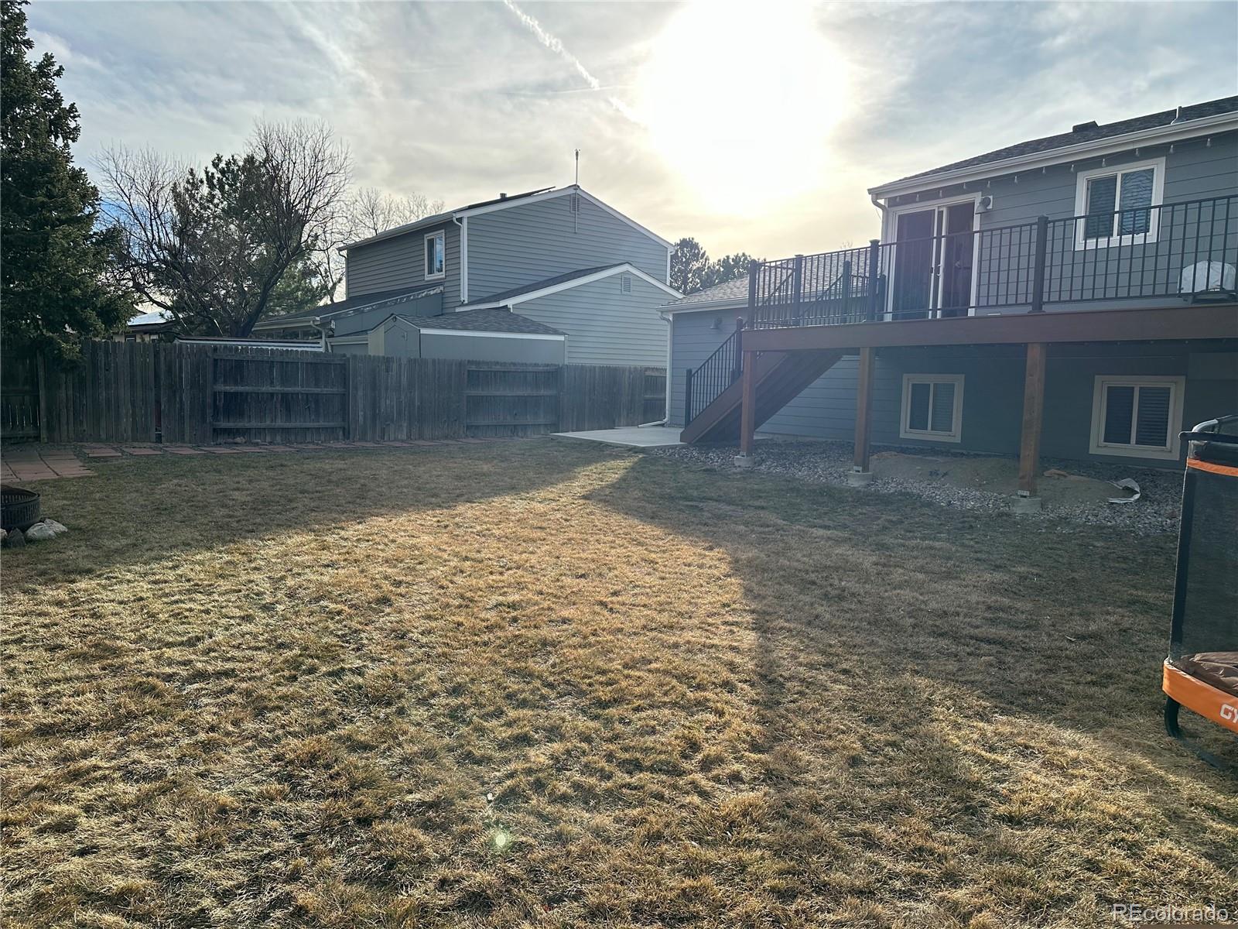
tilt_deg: -4.7
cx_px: 619
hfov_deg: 71.6
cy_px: 464
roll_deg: -1.4
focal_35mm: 24
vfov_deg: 56.8
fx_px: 858
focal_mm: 6.86
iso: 80
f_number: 1.78
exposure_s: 1/3472
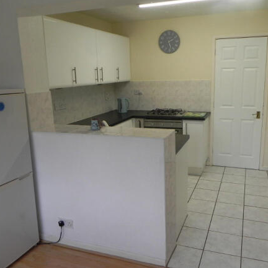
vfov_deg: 52.5
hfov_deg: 52.4
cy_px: 134
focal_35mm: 31
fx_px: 272
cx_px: 147
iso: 160
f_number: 3.2
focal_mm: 4.6
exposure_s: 1/86.7
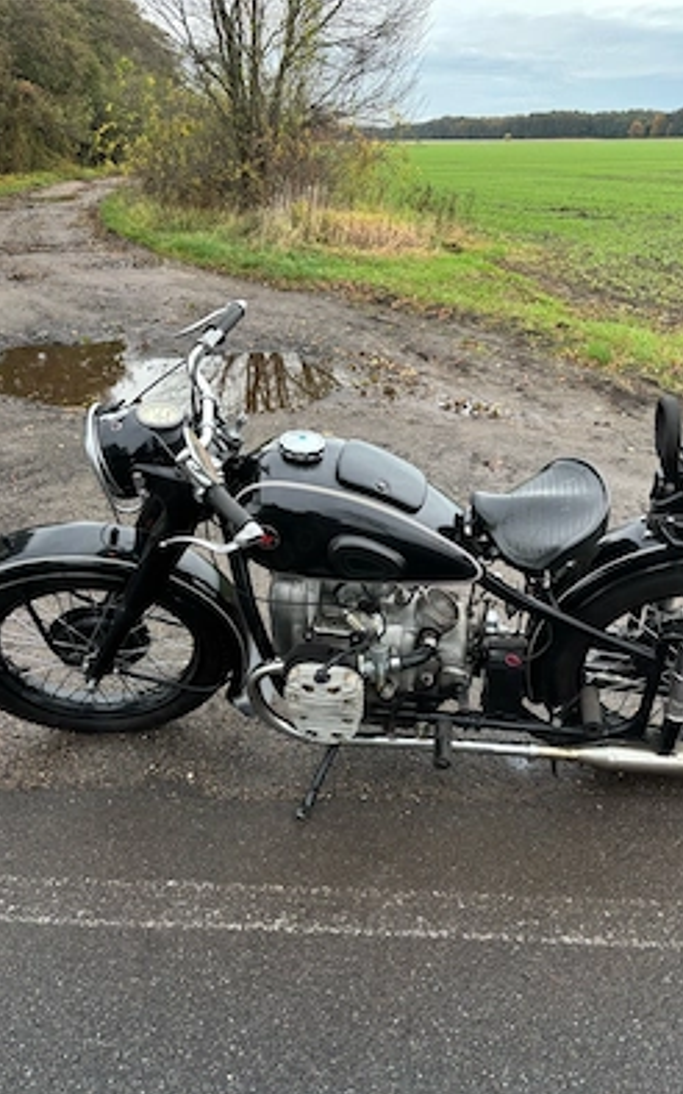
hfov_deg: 44.4
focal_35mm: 28
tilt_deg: -24.7
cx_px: 389
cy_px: 553
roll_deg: +0.6
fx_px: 835
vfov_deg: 66.5
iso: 40
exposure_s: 1/179
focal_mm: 5.96
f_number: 1.6
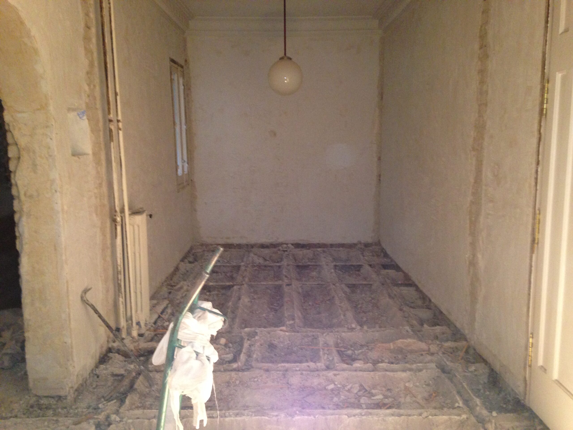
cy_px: 215
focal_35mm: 33
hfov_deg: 55.4
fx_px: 546
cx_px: 286
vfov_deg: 42.9
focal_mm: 4.12
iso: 250
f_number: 2.4
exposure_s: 1/16
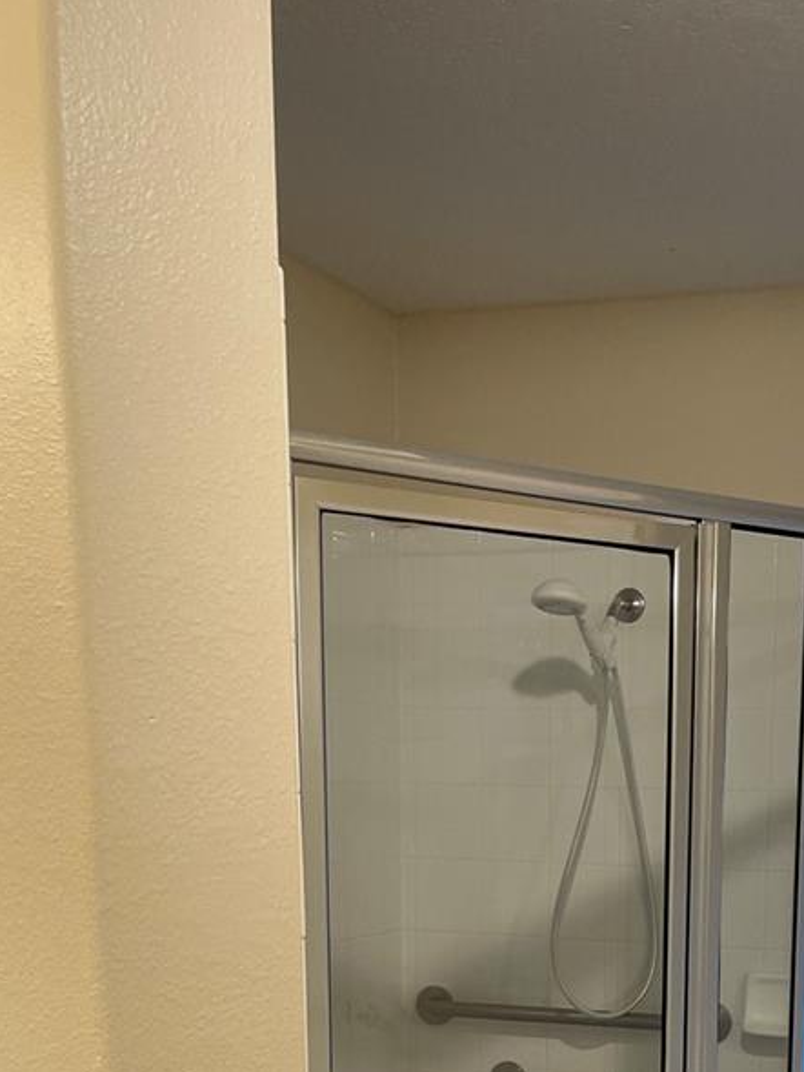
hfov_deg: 27.1
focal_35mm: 53
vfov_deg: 33.3
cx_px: 608
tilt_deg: -10.6
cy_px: 1054
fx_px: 1641
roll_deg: -0.8
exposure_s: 1/120
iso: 125
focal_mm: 4.2
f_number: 1.6
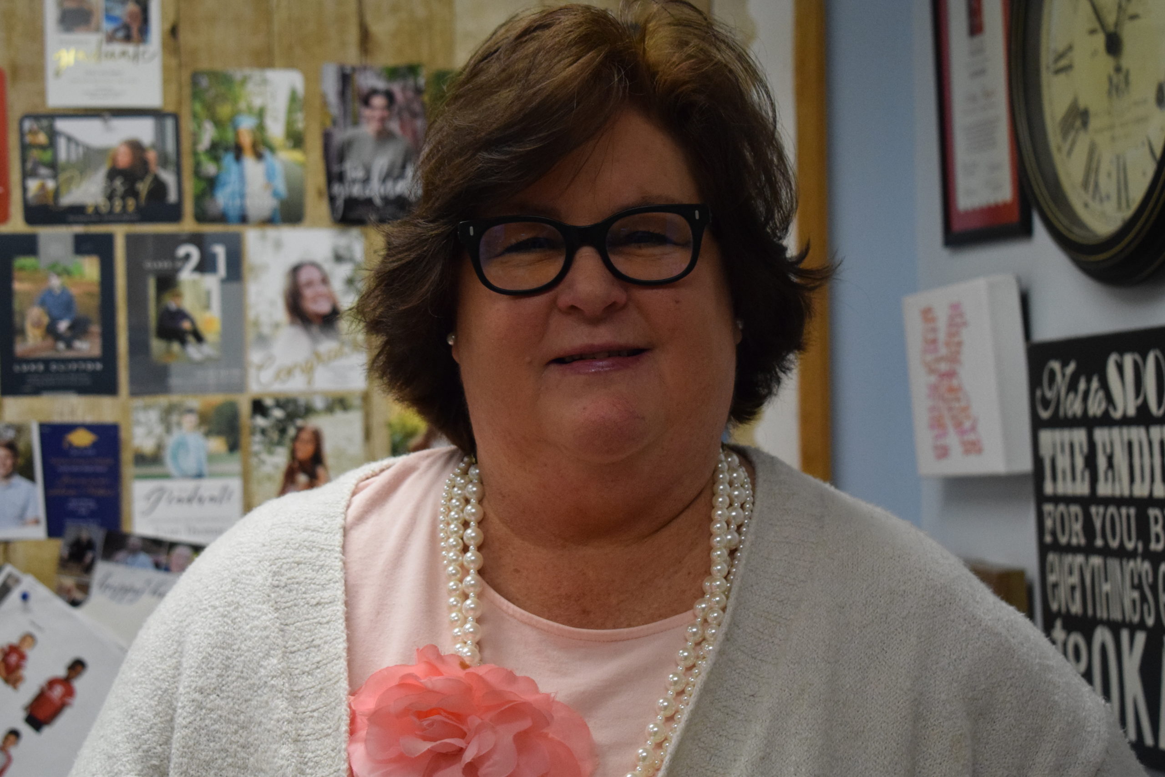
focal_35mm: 75
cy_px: 388
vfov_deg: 18.2
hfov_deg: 27.0
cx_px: 582
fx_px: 2427
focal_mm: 50
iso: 3200
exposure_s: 1/320
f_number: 5.6
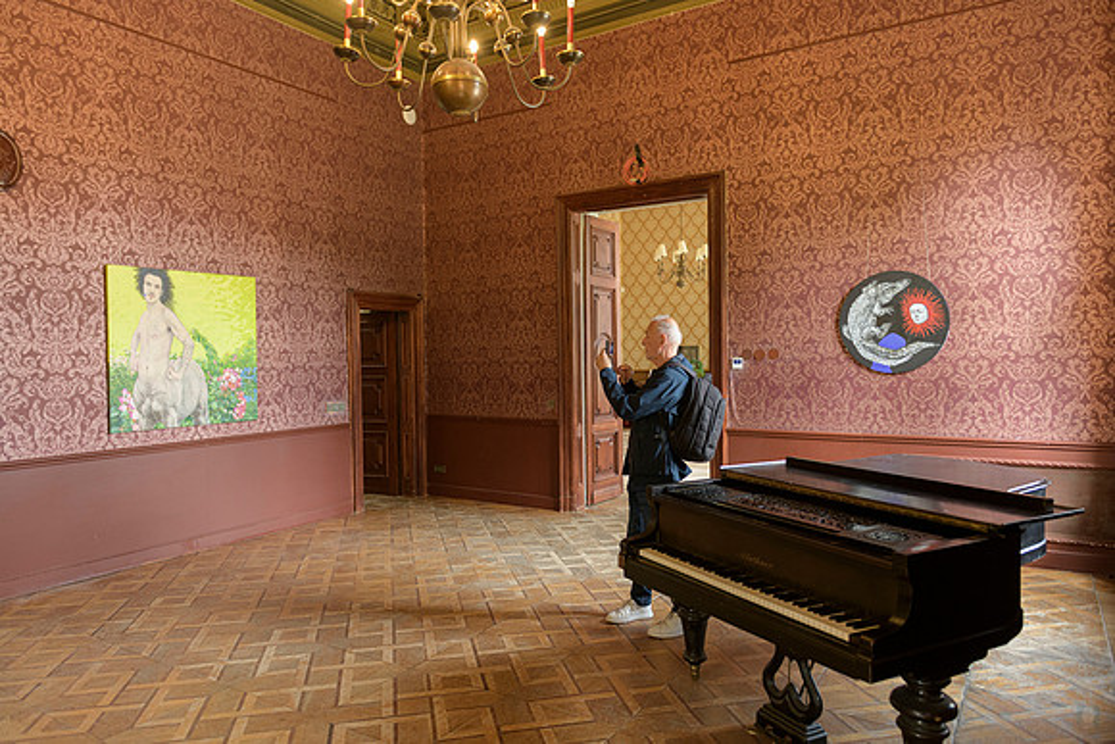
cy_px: 372
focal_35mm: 24
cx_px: 558
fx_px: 743
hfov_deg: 73.7
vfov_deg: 53.2
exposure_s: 1/50
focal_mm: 24
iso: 1800
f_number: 3.5
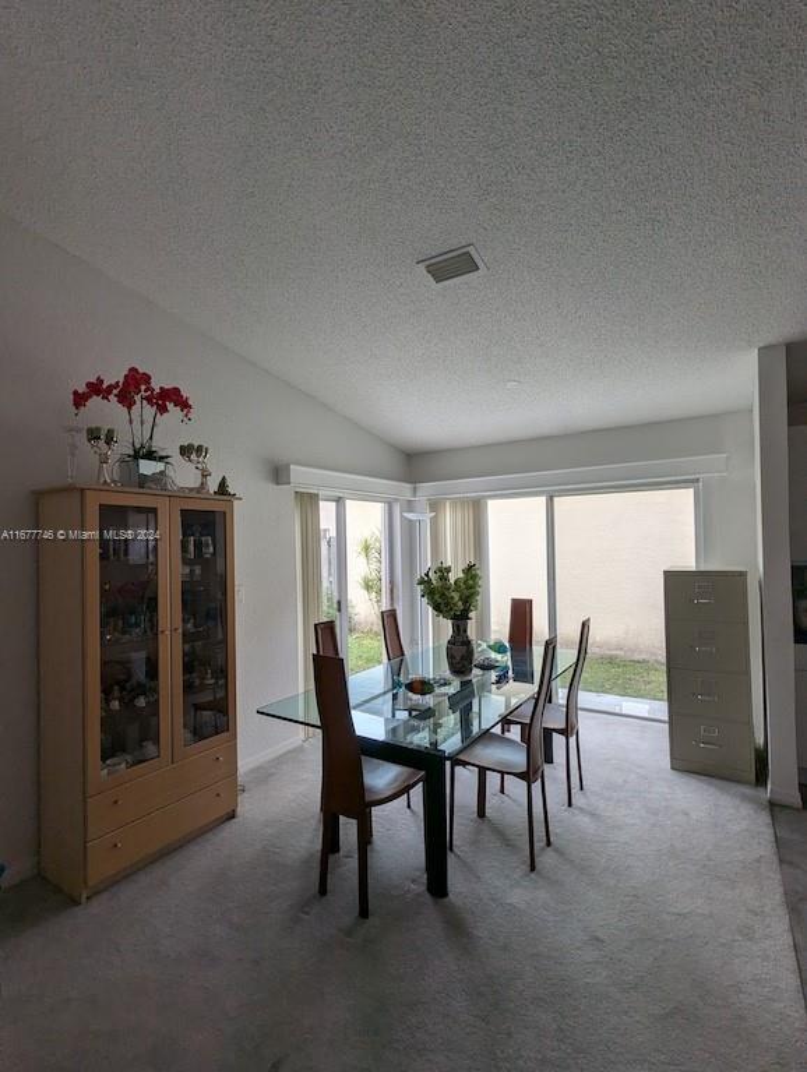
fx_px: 496
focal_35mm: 16
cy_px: 536
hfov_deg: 78.2
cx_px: 404
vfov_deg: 94.4
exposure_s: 1/339
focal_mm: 2.35
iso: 50
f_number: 2.2
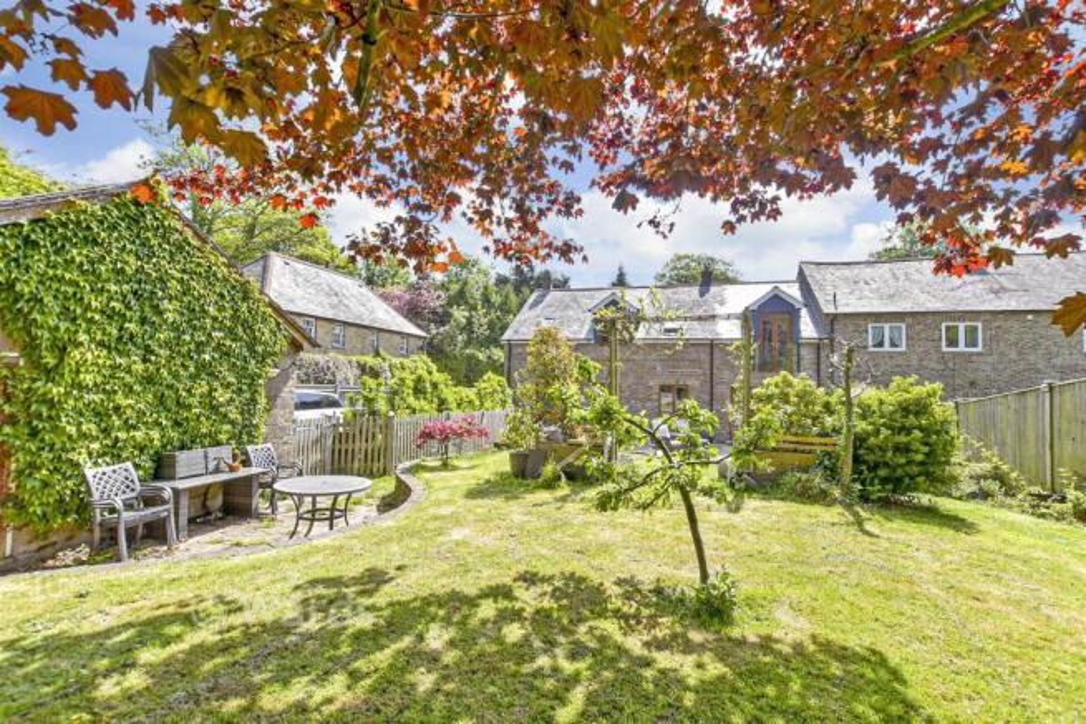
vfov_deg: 77.4
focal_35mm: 15
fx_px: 453
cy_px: 362
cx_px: 543
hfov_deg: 100.4
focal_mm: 10
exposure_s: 1/200
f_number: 8
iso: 160
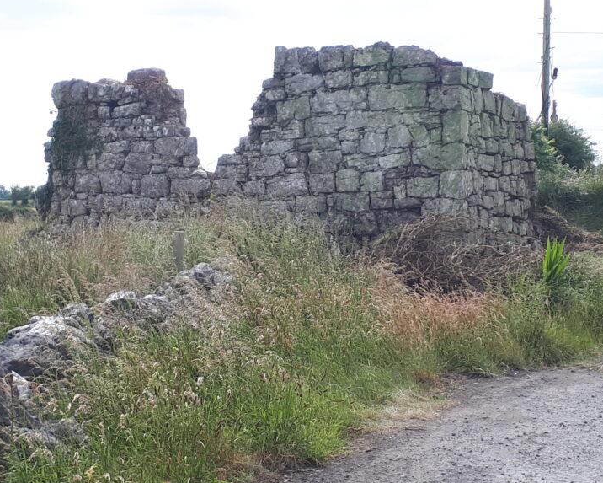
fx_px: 518
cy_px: 241
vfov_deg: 50.0
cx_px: 300
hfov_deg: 60.4
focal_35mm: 29
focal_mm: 3.6
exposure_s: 1/832
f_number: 1.9
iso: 40
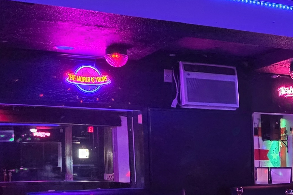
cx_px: 333
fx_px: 570
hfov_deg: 26.3
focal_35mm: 70
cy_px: 195
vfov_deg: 18.9
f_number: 1.4
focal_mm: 6.5
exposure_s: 1/120
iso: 1250
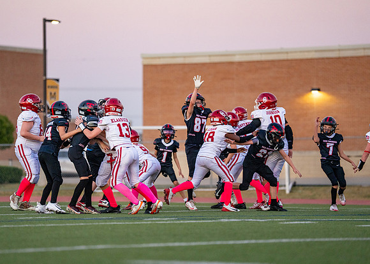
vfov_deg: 6.7
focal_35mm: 215
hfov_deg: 9.4
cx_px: 185
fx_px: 2254
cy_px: 132
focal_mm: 200
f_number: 2.8
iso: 2500
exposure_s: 1/1250
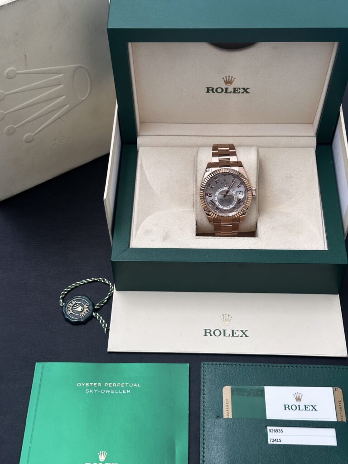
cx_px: 174
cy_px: 232
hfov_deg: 30.3
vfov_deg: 39.7
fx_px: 643
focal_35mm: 48
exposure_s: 1/195
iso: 50
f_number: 1.78
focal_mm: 6.86
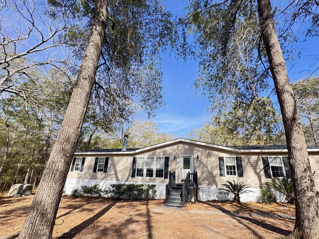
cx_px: 171
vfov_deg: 78.0
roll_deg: -2.7
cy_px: 126
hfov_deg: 94.3
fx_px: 147
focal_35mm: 16
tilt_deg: +20.7
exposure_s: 1/265
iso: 40
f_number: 2.2
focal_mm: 2.22
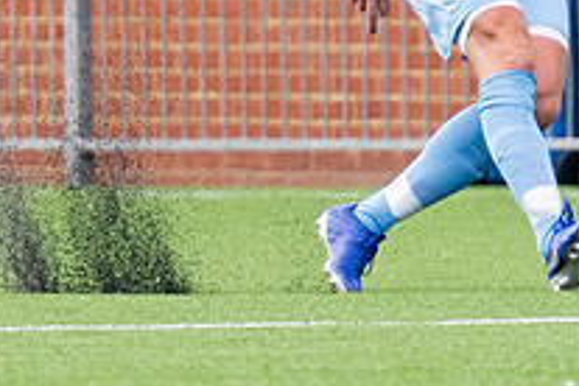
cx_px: 299
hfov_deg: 1.0
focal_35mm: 2052
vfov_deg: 0.7
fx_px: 33000
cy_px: 244
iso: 400
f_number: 4
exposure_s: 1/1600
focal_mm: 240
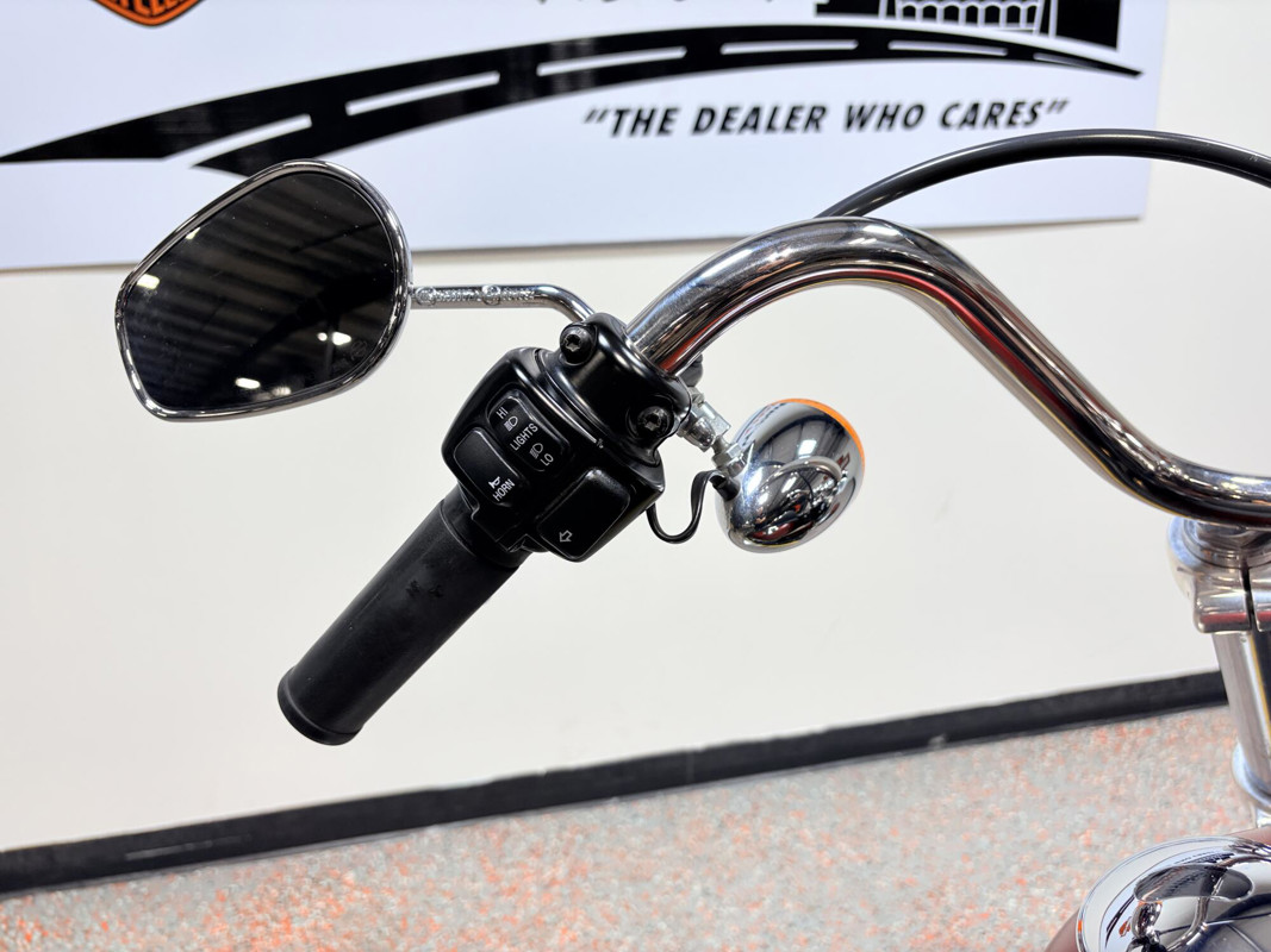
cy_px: 476
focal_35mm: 26
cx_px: 636
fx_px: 955
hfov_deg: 67.3
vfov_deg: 53.1
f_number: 1.6
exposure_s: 1/141
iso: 32
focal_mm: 5.96
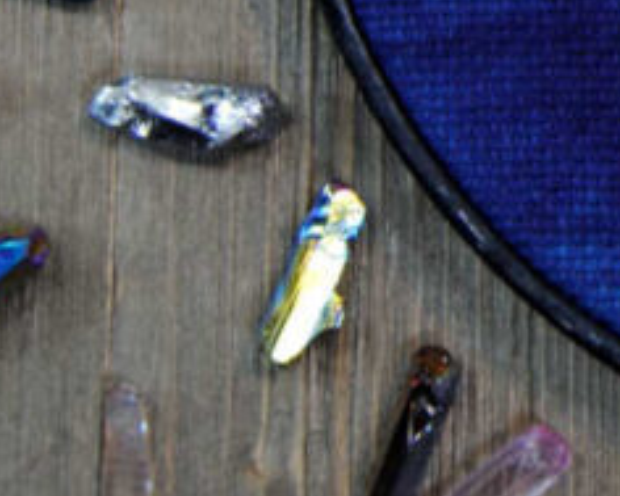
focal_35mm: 159
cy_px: -325
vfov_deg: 9.4
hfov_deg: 11.4
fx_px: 2919
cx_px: 1059
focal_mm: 26
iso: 200
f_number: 5.6
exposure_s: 1/20
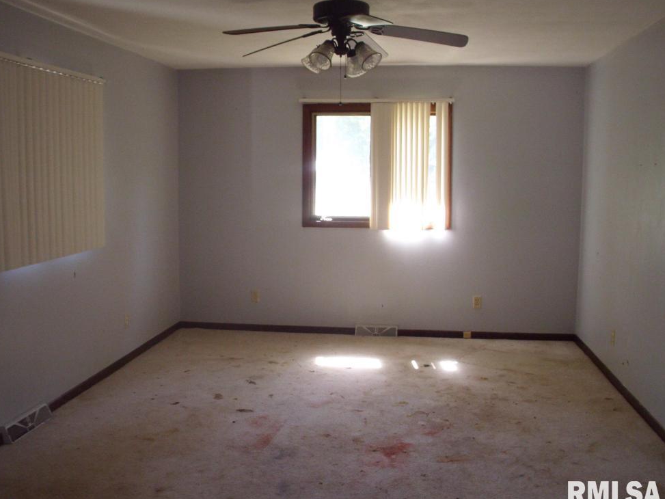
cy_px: 254
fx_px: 769
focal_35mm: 40
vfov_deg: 36.0
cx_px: 322
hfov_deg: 46.8
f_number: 2.9
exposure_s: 1/60
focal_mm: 6.3
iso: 400
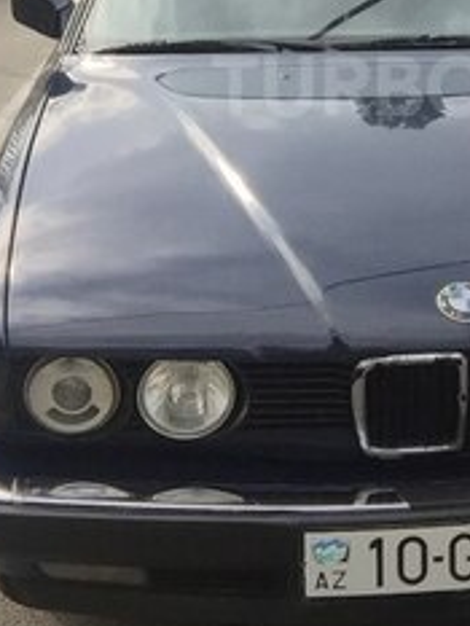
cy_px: 86
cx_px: 419
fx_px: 1194
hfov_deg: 21.8
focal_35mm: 66
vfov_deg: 28.5
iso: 32
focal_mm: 2.65
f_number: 2.2
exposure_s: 1/619
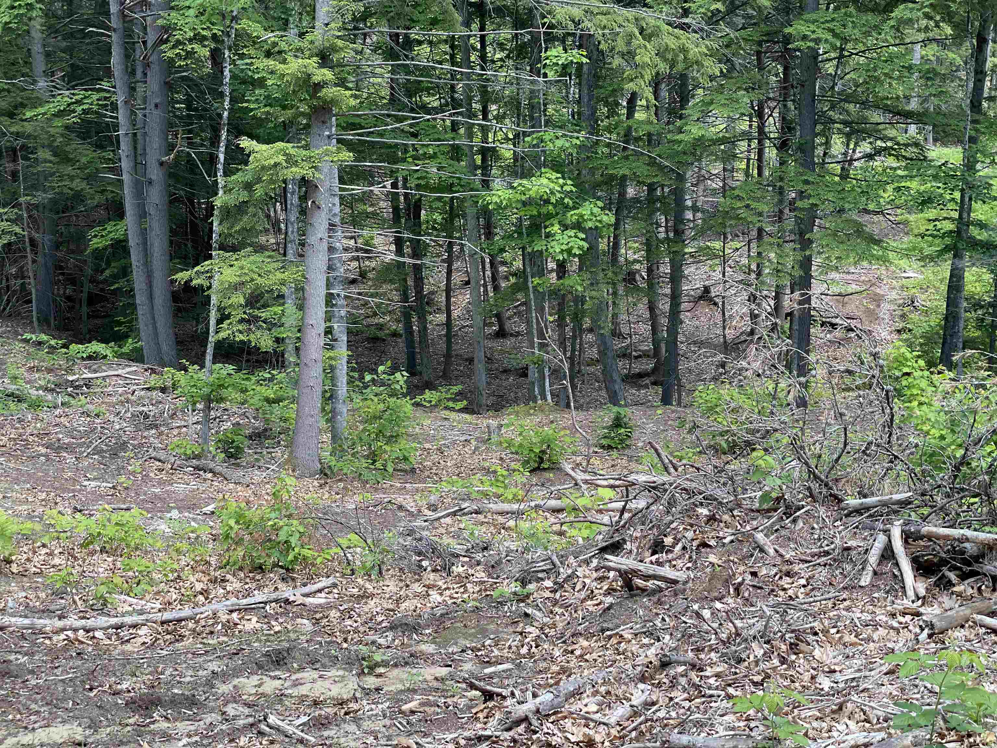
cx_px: 498
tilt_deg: -7.6
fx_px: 1498
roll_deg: +1.9
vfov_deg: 28.0
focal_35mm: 52
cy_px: 374
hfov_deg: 36.8
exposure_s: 1/122
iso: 25
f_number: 2
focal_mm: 6
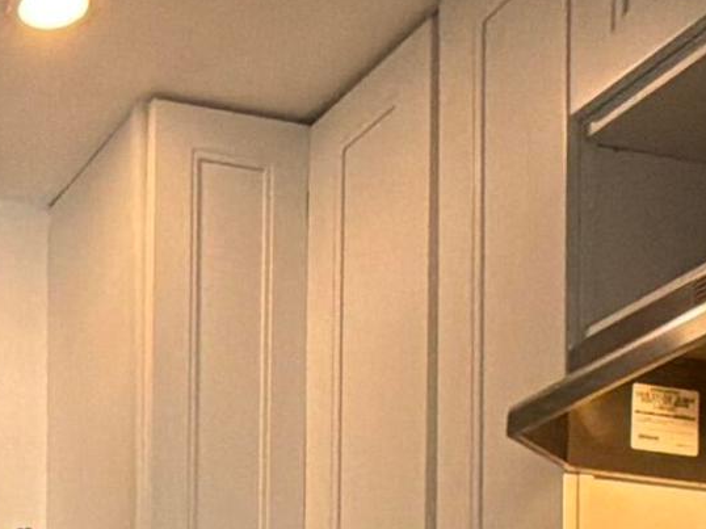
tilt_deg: -0.6
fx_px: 1529
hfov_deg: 22.3
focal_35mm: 75
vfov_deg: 15.7
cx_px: -290
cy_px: 1045
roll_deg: -0.6
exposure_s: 1/60
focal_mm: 2.22
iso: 400
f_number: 2.2
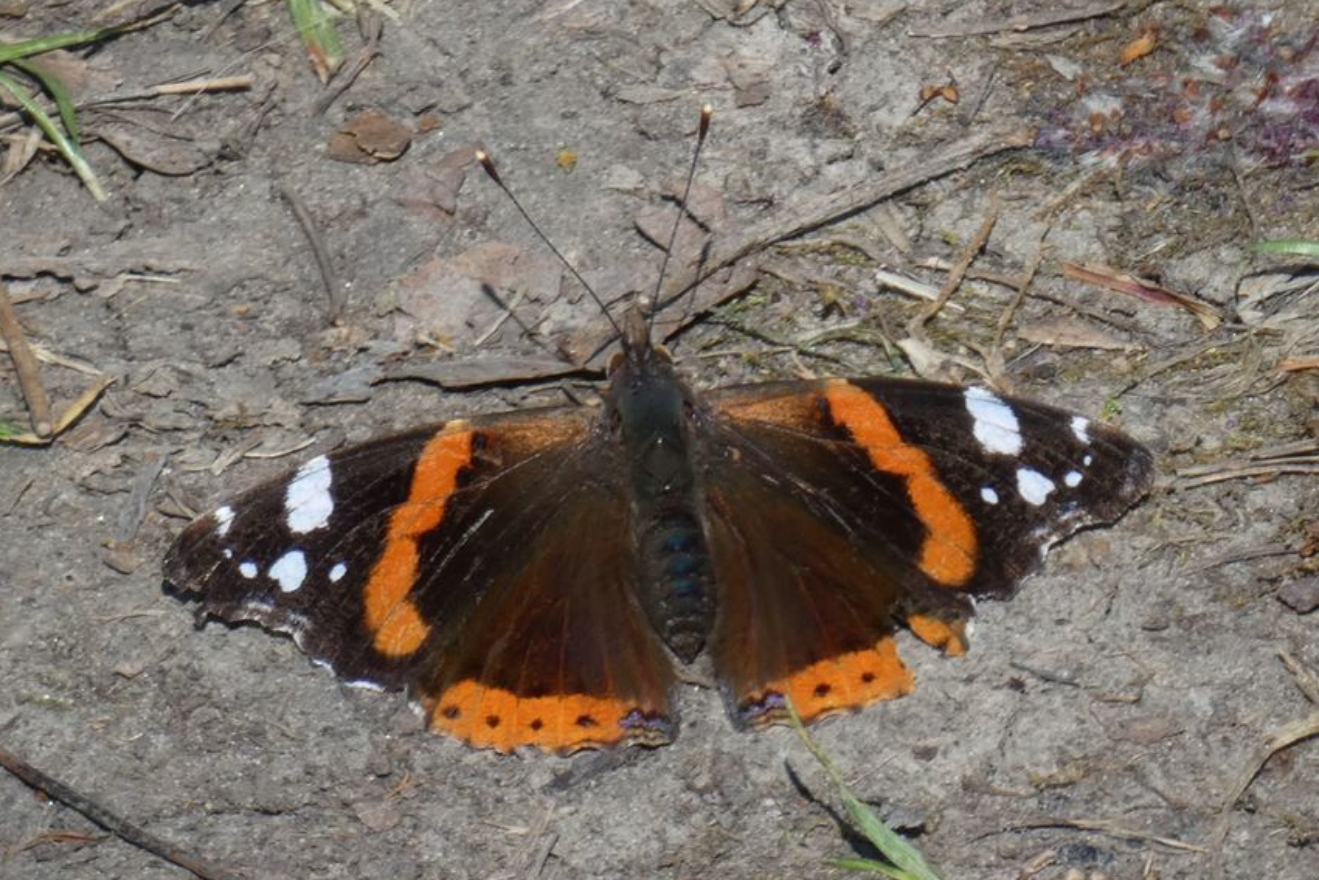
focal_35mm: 505
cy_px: 452
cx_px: 659
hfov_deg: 4.1
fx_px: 18505
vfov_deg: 2.7
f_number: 5.6
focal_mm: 86.7
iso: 80
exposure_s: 1/125
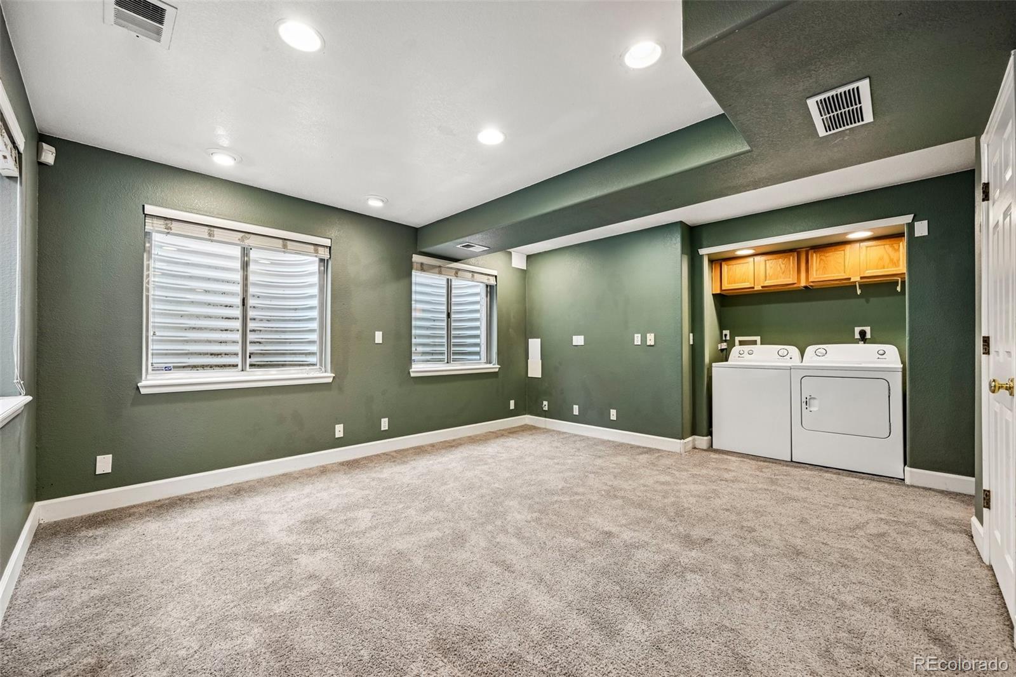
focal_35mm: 14
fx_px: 395
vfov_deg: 81.2
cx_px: 508
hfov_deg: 104.3
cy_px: 338
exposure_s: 1/13
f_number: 8
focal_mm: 14
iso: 400
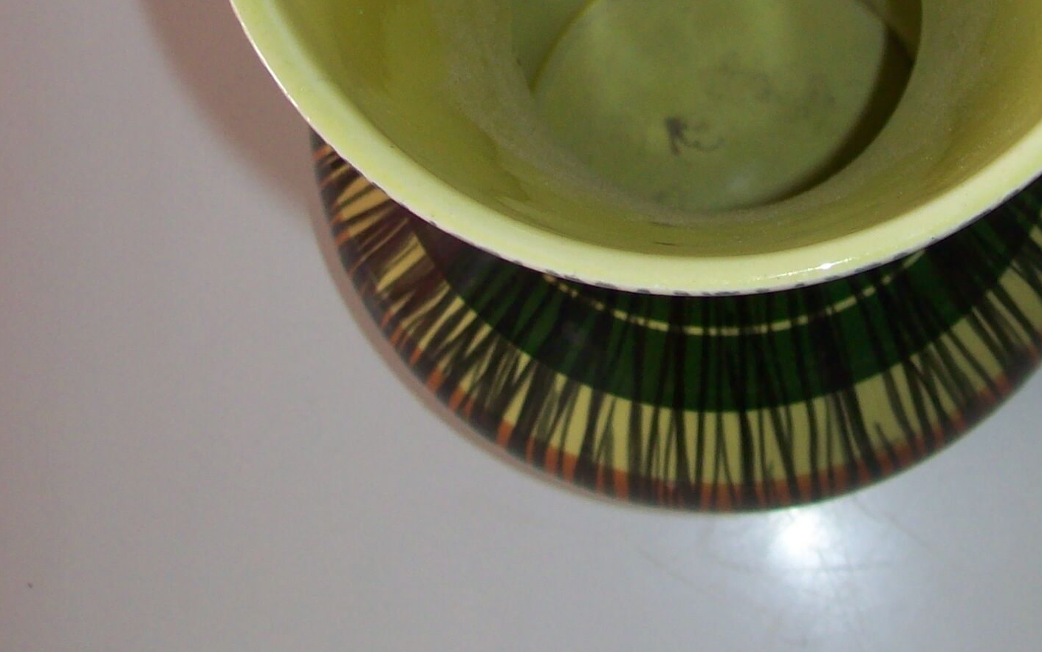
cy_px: -228
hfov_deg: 26.7
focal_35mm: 77
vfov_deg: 16.0
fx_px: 2187
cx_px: 692
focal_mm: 6
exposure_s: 1/64
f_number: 2.7
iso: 80
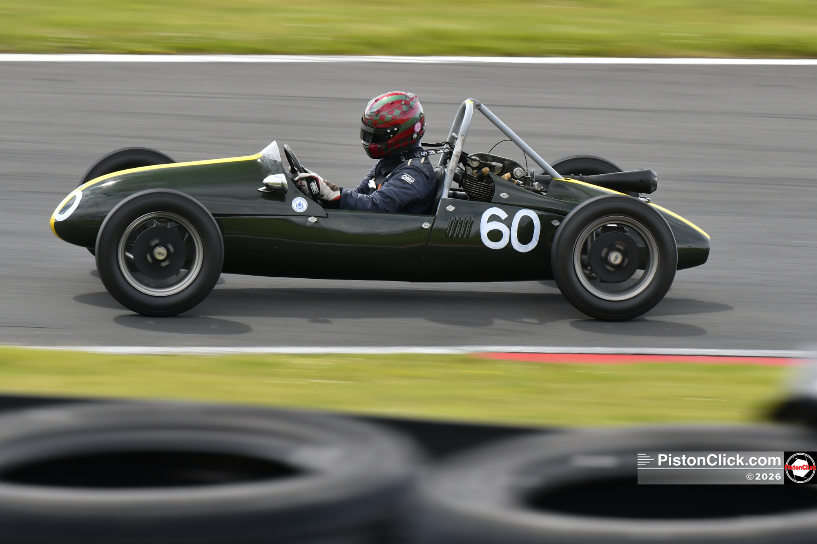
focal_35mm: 300
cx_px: 408
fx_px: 6807
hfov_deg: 6.9
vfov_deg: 4.6
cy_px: 272
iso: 200
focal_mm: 200
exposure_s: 1/160
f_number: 7.1
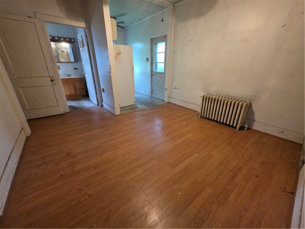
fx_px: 115
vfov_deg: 89.9
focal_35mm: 13
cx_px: 152
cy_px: 114
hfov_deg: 106.2
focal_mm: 2.2
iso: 640
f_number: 1.9
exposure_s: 1/60
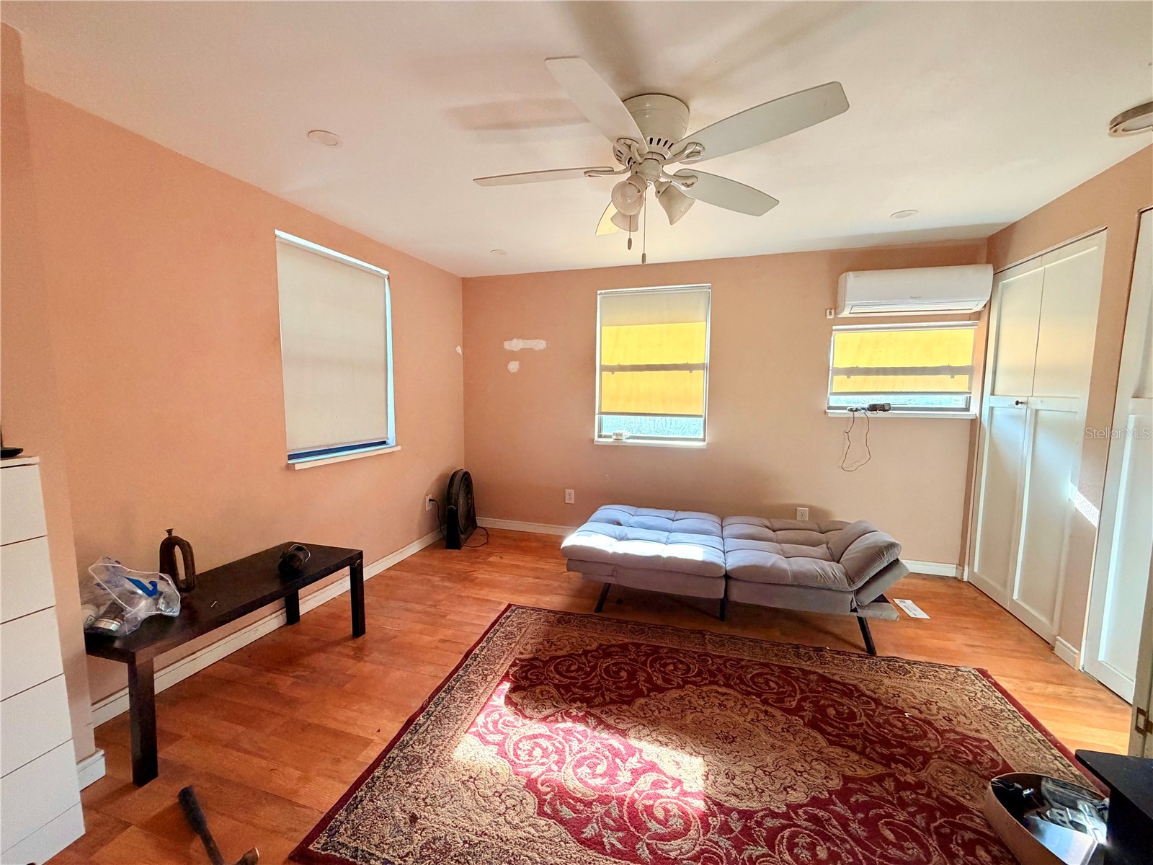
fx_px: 466
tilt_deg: -5.9
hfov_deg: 102.1
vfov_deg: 85.7
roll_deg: +0.0
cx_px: 576
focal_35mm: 14
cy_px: 432
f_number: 2.2
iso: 320
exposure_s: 1/107
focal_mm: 2.22
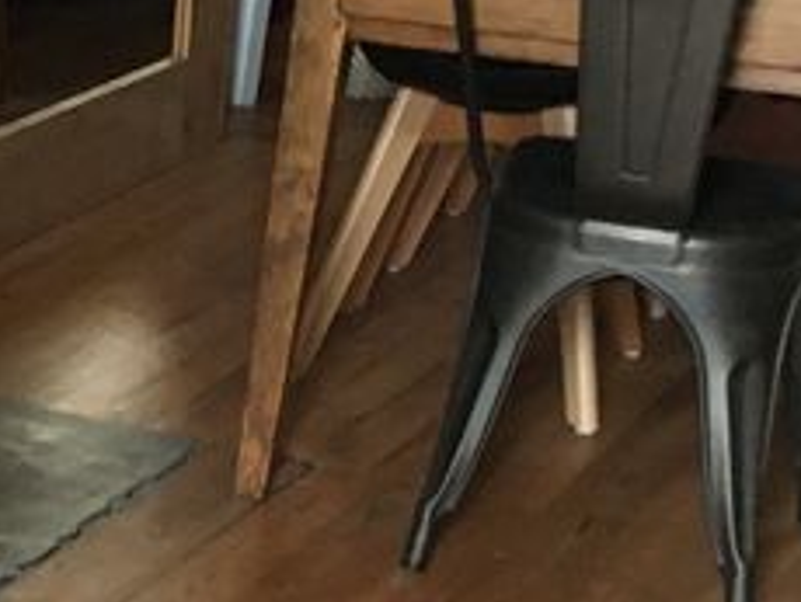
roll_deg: -1.5
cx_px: -662
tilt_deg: -19.3
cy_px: 296
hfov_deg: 13.8
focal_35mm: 126
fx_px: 2919
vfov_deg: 11.8
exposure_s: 1/25
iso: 200
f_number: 2.2
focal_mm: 4.15
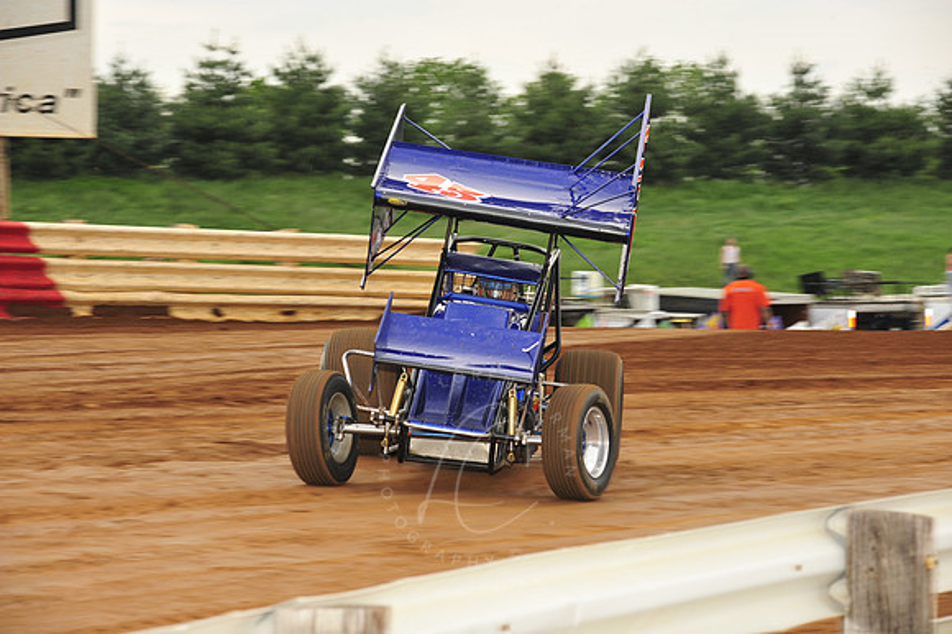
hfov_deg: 15.2
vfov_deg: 10.1
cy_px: 317
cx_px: 476
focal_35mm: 135
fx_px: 3568
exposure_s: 1/320
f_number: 8
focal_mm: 135
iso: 800
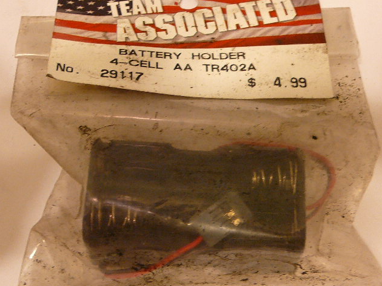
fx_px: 729
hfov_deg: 29.4
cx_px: 193
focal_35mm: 66
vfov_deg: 22.3
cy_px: 145
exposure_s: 1/8
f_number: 3.4
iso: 200
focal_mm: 7.8
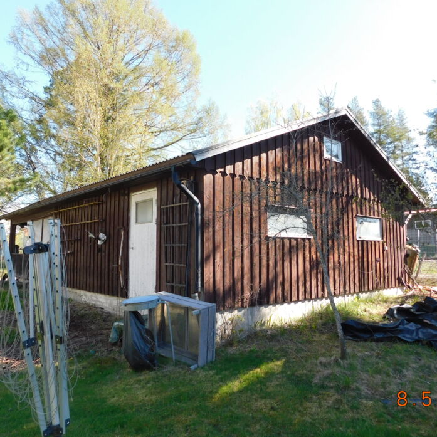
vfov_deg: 57.3
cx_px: 231
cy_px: 221
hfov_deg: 57.3
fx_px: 400
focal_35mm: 28
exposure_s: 1/320
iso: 125
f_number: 3
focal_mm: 4
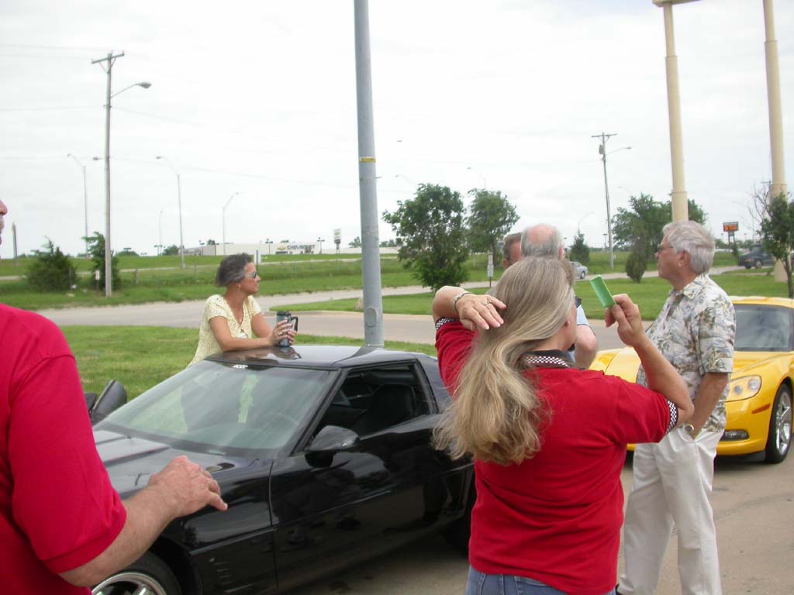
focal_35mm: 38
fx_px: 872
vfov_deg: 37.7
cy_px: 298
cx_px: 397
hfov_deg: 49.0
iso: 100
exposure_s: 1/1000
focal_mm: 7.85
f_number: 2.6
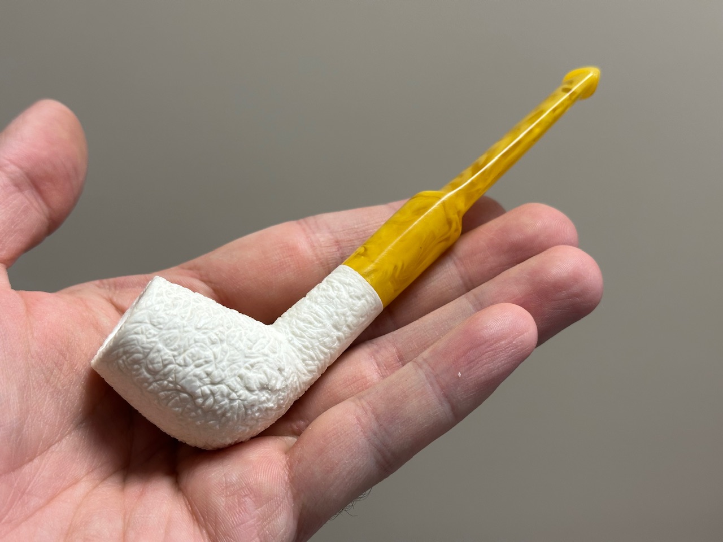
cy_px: 271
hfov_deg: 39.7
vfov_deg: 30.3
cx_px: 362
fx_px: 1003
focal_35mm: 48
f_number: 1.78
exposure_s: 1/121
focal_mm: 6.86
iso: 80
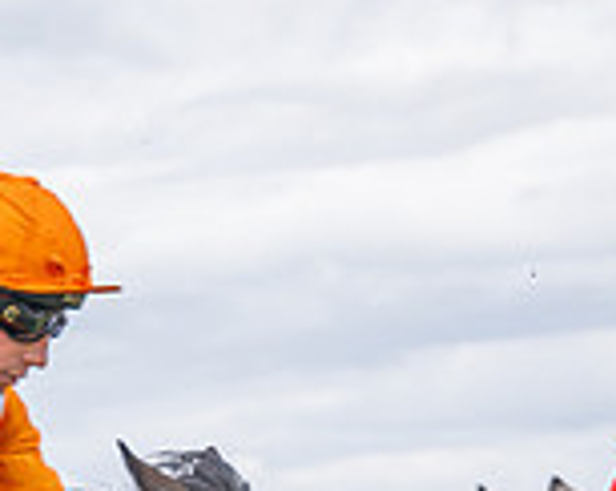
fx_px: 5280
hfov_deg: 6.7
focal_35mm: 290
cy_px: 889
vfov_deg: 5.2
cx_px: 384
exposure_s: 1/1600
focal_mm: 70
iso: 200
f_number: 2.8
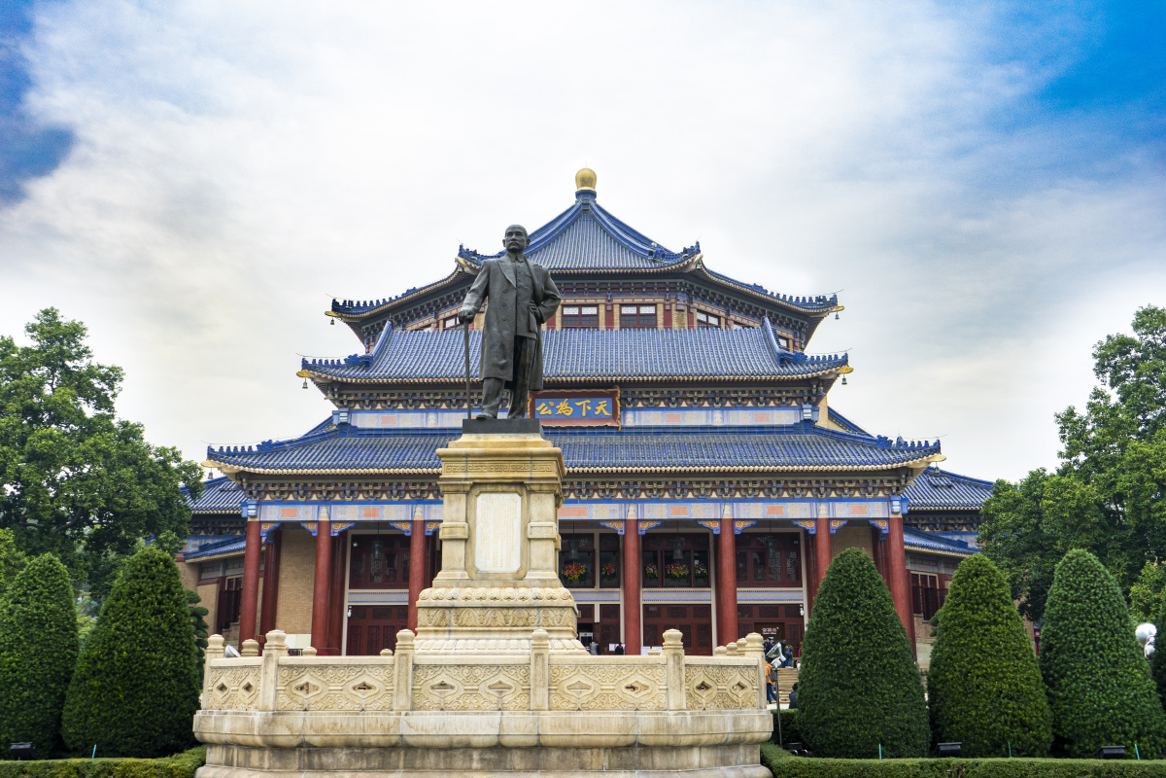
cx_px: 583
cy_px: 389
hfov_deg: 55.8
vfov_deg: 38.9
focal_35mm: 34
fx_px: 1101
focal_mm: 34
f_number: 8
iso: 400
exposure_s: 1/200
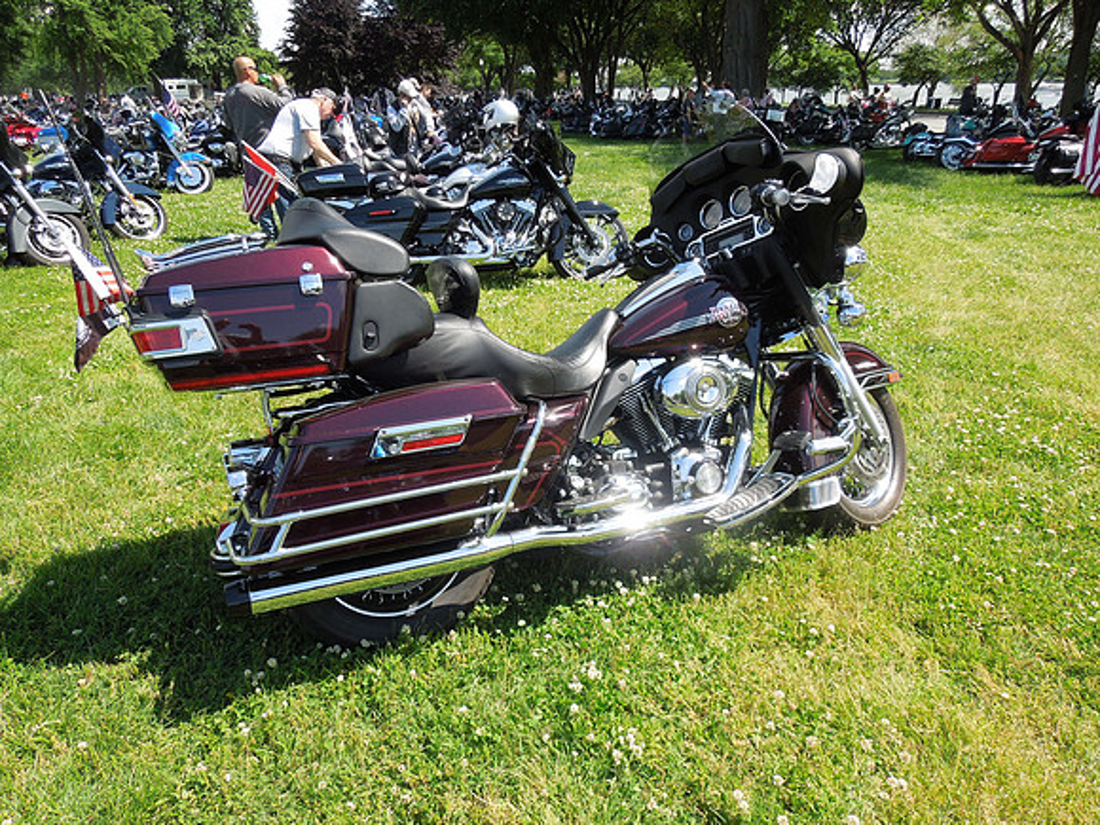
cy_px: 412
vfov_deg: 54.9
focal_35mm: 25
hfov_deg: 69.4
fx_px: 794
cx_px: 550
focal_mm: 4.5
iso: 100
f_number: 3.3
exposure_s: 1/500
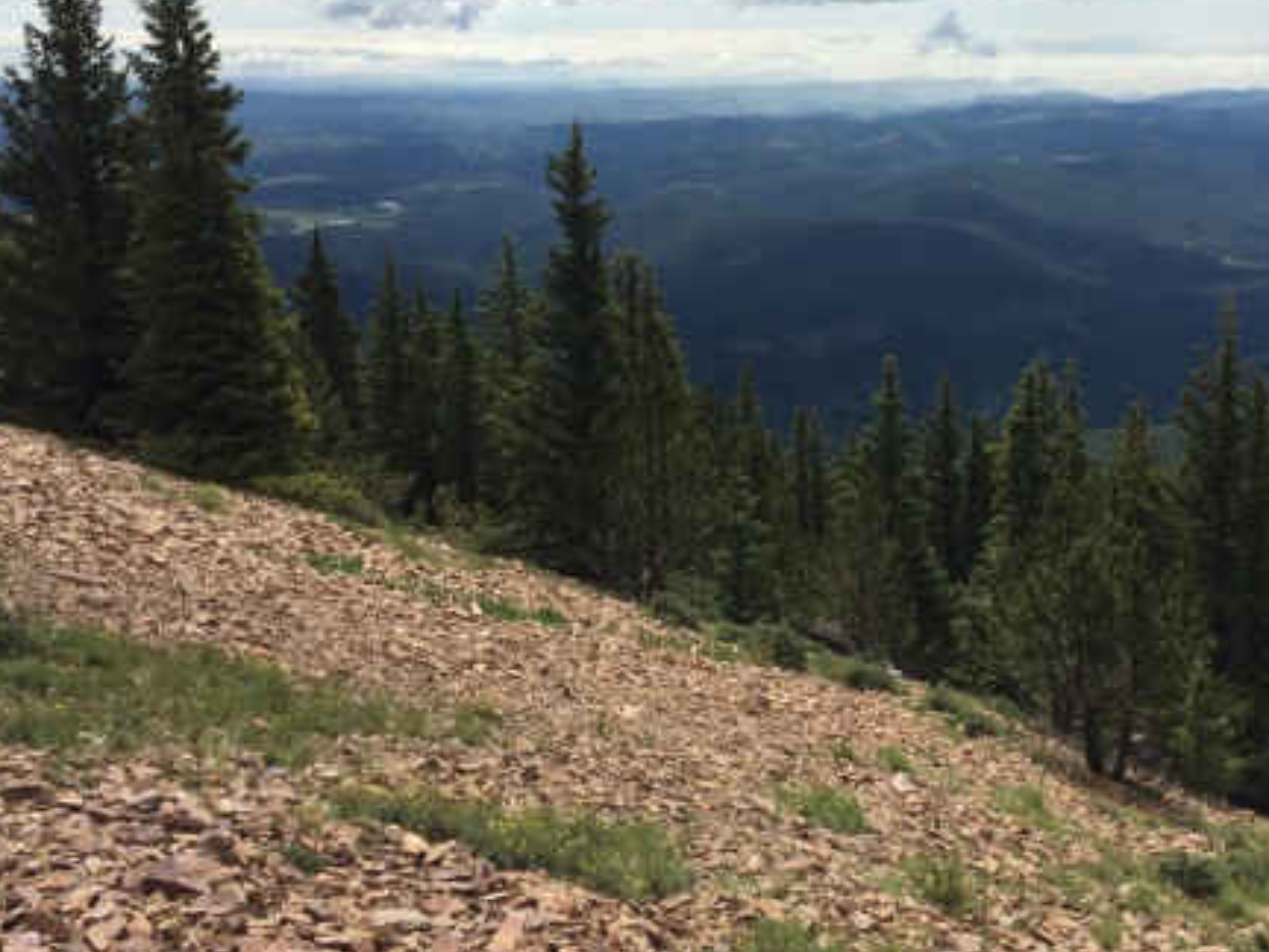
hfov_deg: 43.4
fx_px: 1576
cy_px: 311
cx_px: 808
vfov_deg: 33.3
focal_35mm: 43
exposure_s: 1/4115
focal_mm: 4.15
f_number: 2.2
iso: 40
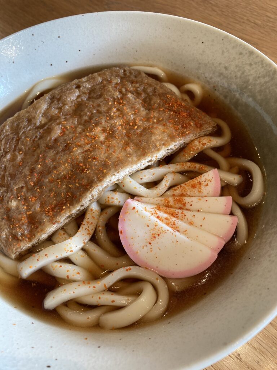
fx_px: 299
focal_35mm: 28
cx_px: 138
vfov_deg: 63.4
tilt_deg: -58.6
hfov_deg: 49.7
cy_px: 185
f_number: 1.8
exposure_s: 1/50
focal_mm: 3.99
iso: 100
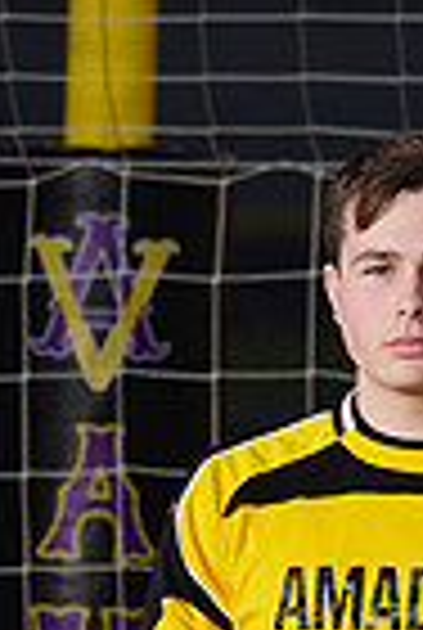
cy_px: 1071
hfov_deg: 1.3
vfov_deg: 2.0
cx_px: 173
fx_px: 18361
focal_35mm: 1047
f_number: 7.1
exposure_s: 1/200
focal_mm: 253
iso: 200
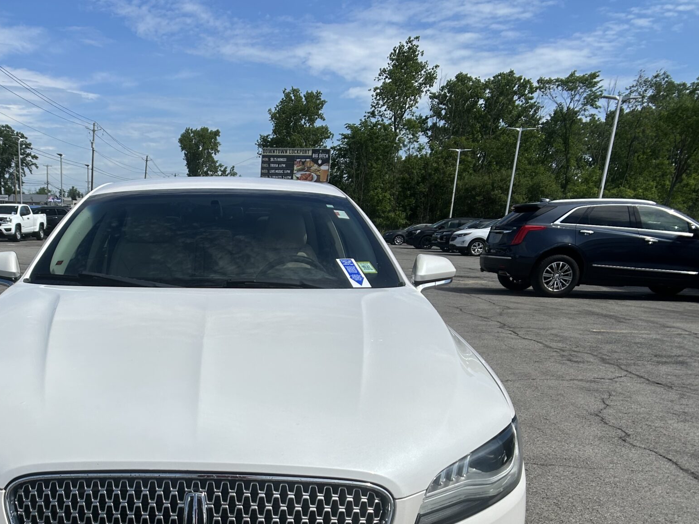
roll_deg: -1.5
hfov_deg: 42.5
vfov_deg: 32.8
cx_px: 174
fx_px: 868
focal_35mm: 43
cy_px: 411
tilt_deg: -18.0
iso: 50
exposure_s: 1/6993
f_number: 1.5
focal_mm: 5.7
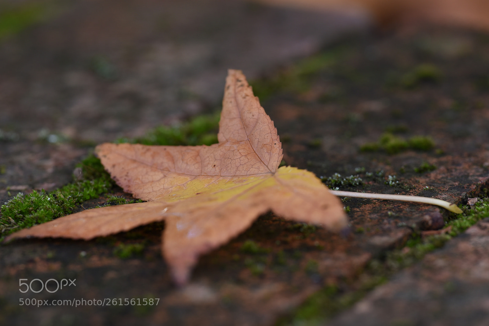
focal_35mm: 180
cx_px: 244
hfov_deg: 11.4
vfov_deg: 7.6
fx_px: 2444
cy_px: 163
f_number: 8
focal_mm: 180
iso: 200
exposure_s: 1/100
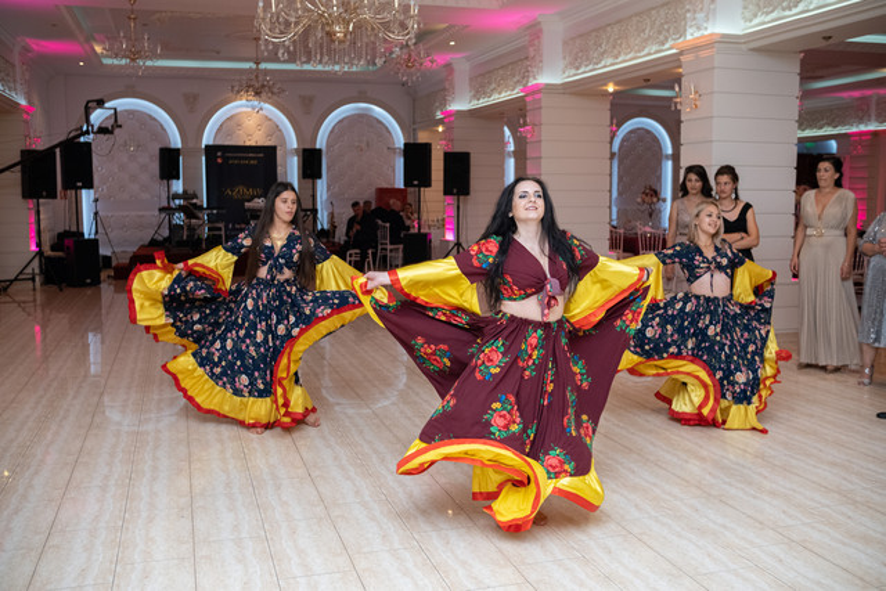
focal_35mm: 35
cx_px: 443
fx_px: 862
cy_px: 296
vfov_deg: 37.9
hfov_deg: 54.4
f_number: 2.5
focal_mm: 23
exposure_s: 1/125
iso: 1000
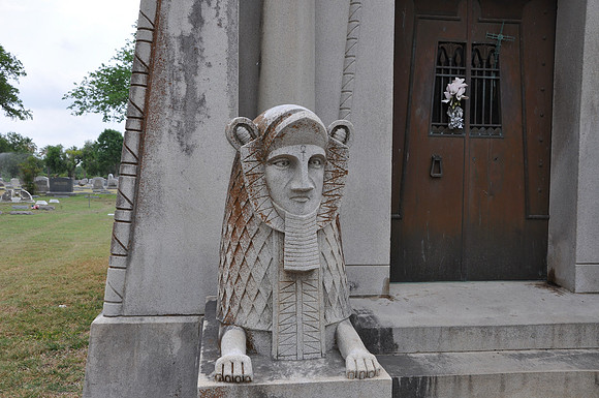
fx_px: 598
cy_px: 199
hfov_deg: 53.2
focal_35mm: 36
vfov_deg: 36.8
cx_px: 300
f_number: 7.1
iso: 200
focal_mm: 24
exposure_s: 1/200
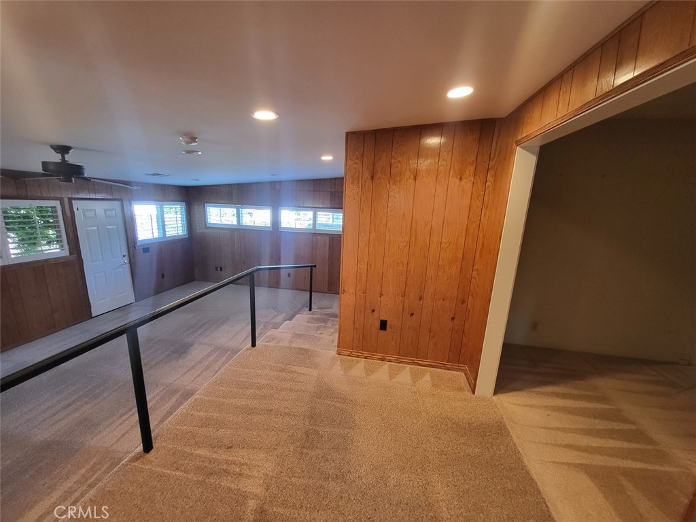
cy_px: 261
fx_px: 261
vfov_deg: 89.9
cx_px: 348
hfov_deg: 106.2
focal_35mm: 13
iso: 320
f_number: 2.2
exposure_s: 1/40
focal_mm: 1.74
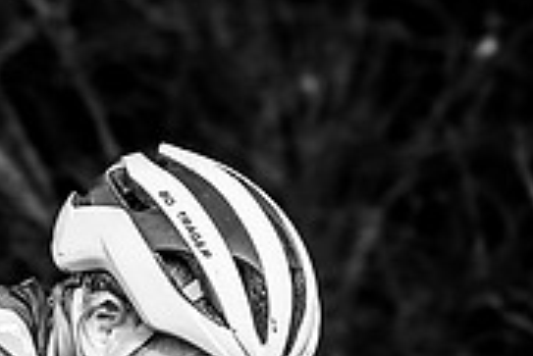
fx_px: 10579
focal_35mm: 714
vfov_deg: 1.9
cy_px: 351
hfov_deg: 2.9
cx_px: 20
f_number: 4.5
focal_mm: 182
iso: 250
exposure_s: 1/500
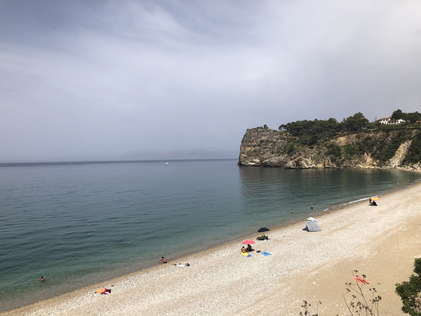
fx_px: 341
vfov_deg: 49.7
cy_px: 158
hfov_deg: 63.4
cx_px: 210
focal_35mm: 28
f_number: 1.8
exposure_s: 1/4367
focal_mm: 3.99
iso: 25
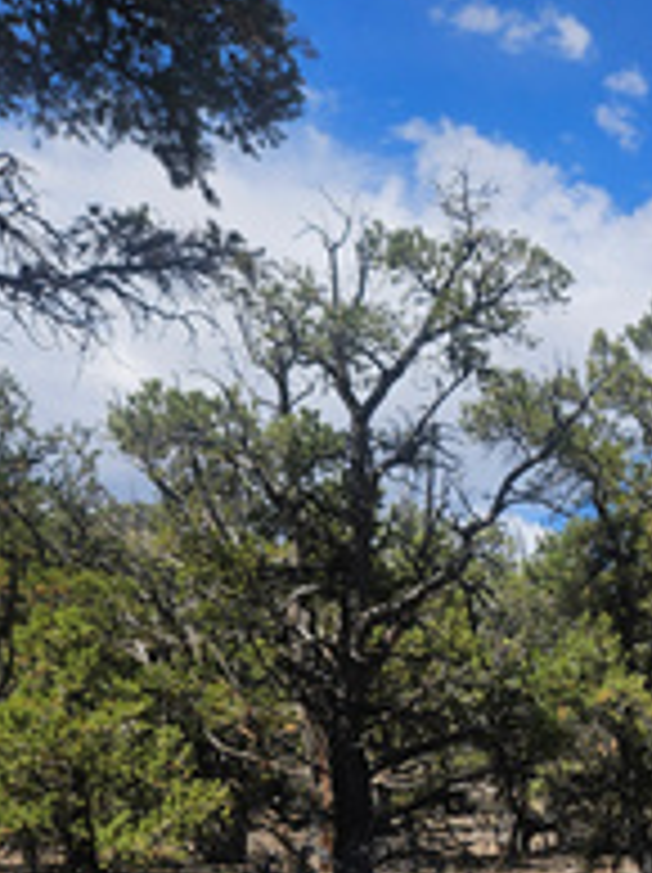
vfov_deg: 31.0
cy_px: 900
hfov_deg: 23.4
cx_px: 782
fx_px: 1435
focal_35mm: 57
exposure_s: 1/2404
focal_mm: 5.4
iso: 25
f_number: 1.8
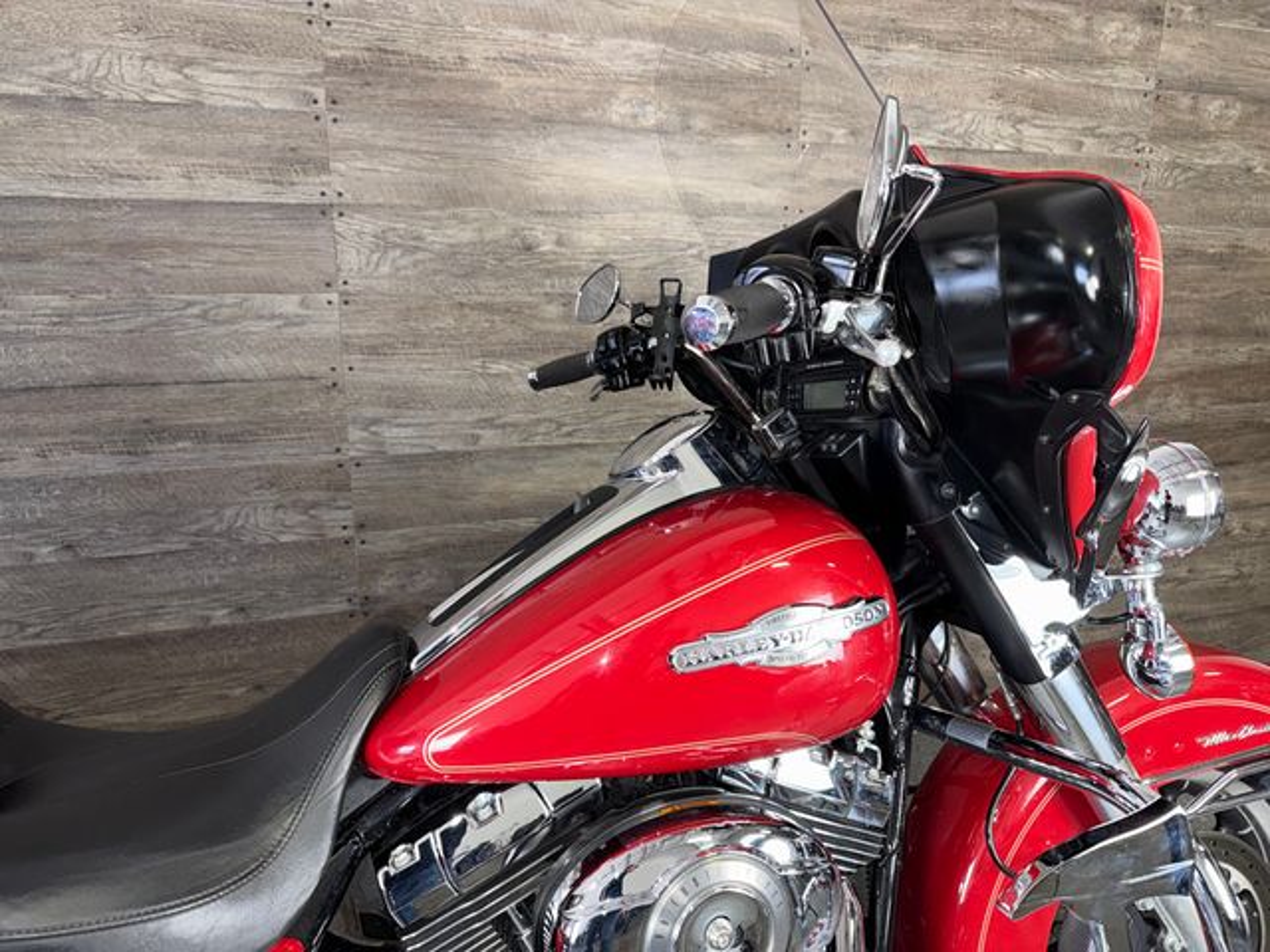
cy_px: 476
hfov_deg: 71.6
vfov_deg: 56.8
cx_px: 635
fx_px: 881
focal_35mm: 24
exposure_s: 1/22
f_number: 1.78
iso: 64
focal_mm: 6.76
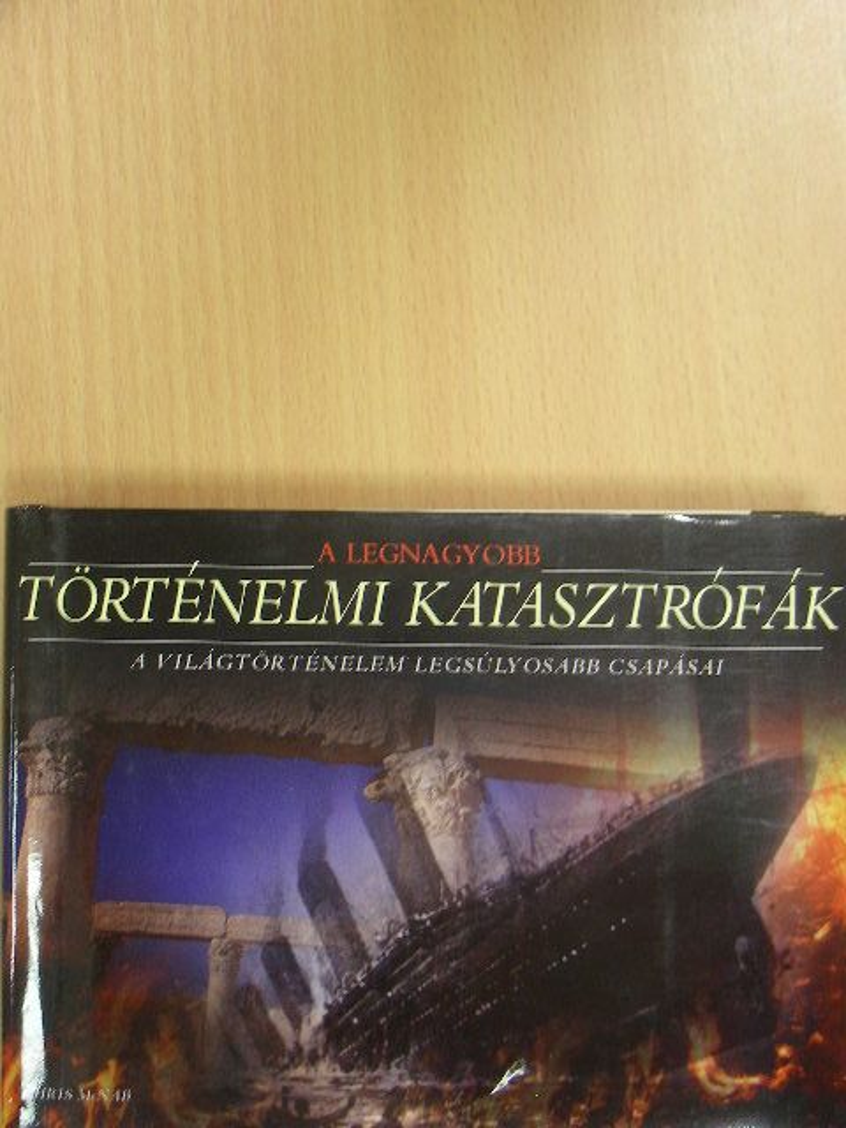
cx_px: 423
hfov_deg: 23.3
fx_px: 2053
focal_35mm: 63
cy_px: 564
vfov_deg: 30.7
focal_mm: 10.5
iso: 50
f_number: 3.5
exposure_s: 1/5.1
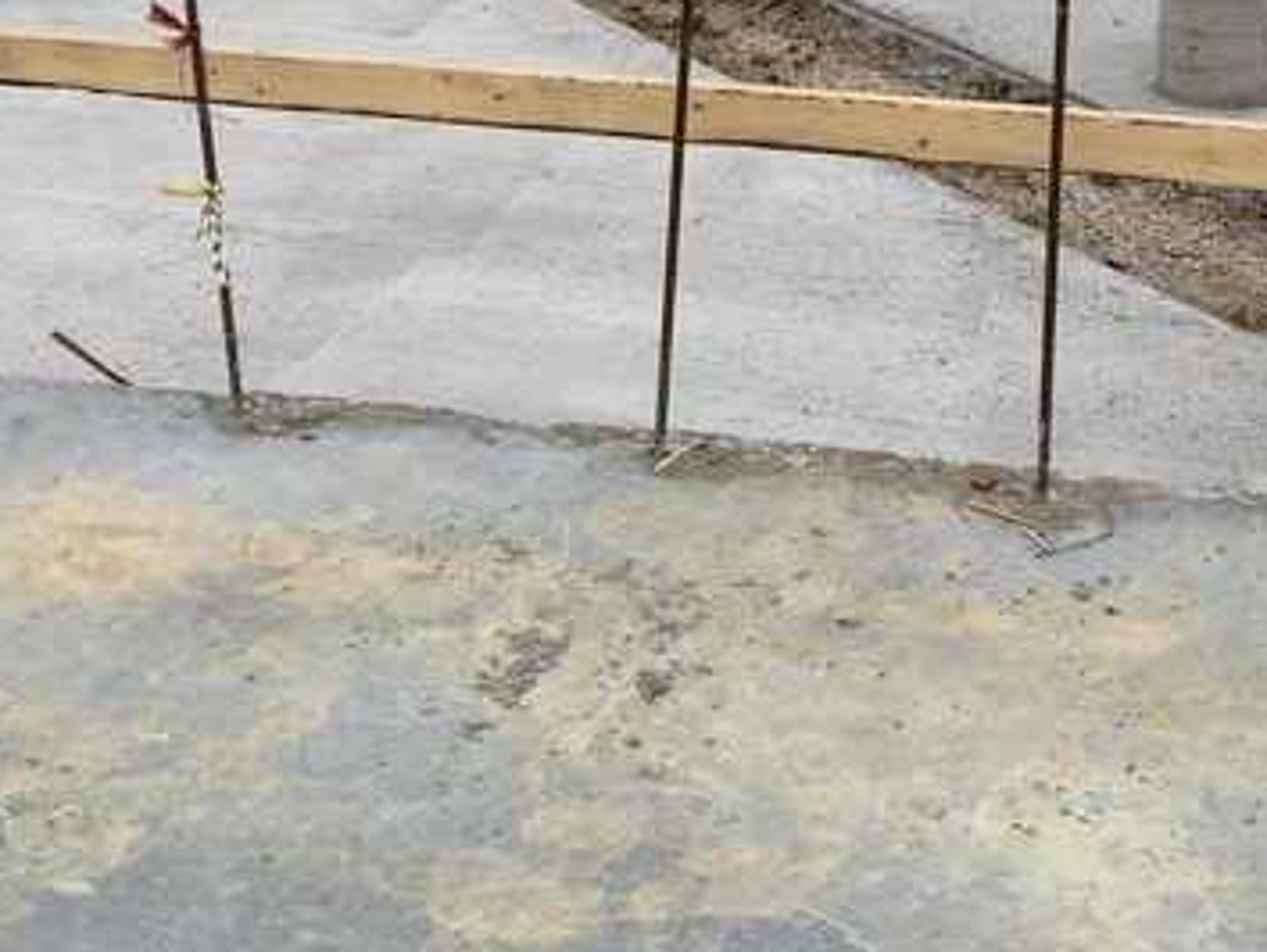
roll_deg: +1.0
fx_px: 2417
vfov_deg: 21.9
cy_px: 156
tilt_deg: -20.1
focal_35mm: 66
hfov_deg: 29.2
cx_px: 838
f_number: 1.8
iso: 32
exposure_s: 1/120
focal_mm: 3
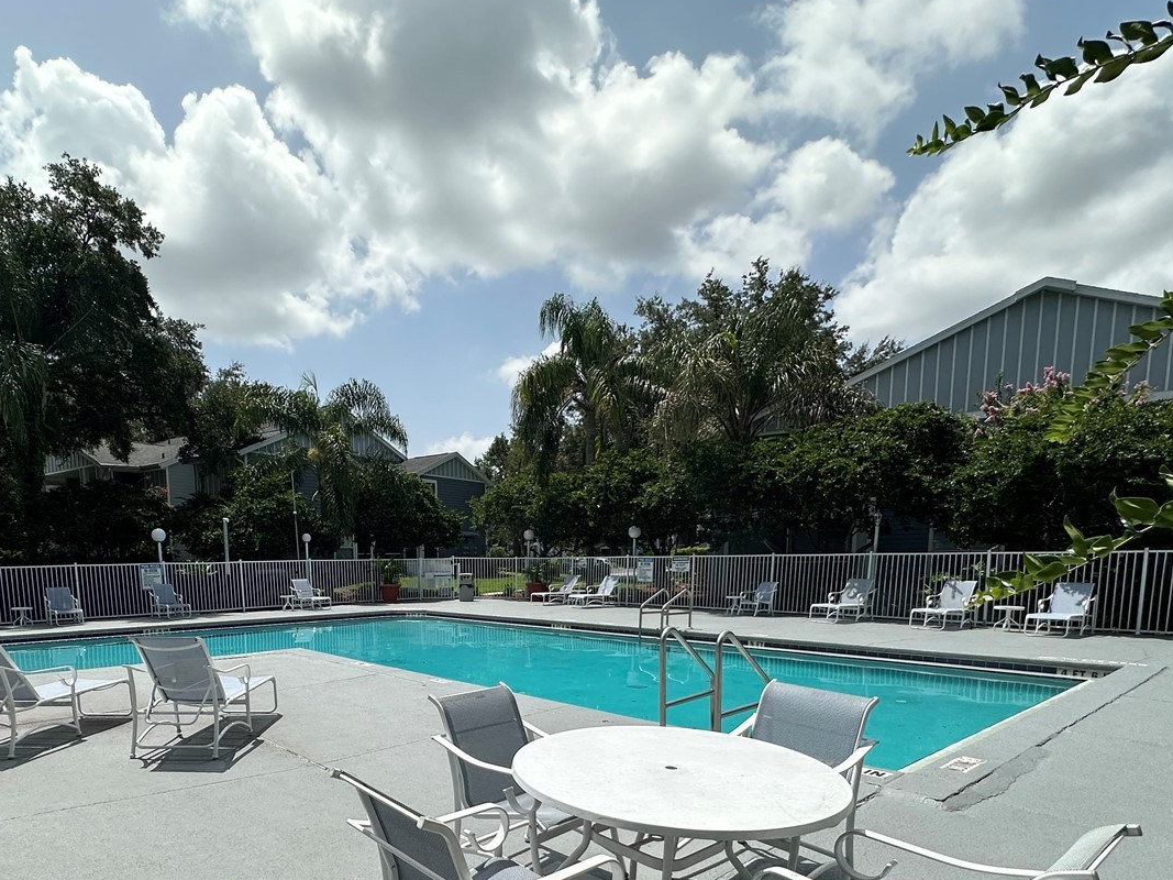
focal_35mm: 21
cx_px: 464
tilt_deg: -6.3
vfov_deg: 60.3
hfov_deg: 78.0
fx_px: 712
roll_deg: +0.6
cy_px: 650
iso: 50
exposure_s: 1/2959
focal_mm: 2.22
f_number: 2.2
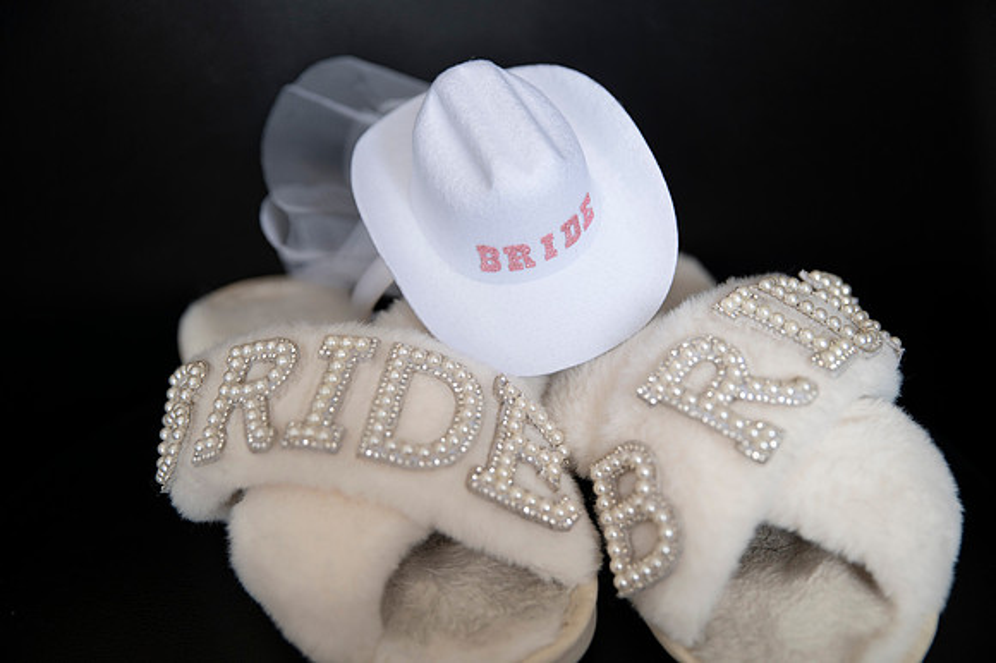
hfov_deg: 39.6
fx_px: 1382
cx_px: 498
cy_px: 332
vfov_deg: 27.0
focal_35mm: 50
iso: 400
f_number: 2.8
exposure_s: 1/160
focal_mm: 50
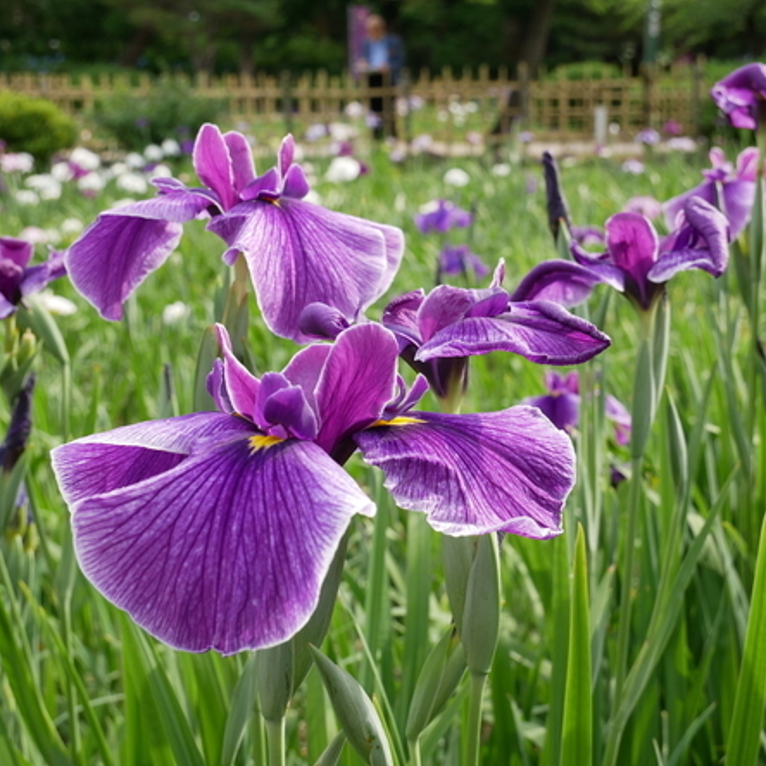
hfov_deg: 31.1
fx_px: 1377
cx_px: 421
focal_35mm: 55
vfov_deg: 31.1
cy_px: 379
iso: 200
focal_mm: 23
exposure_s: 1/200
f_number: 6.3
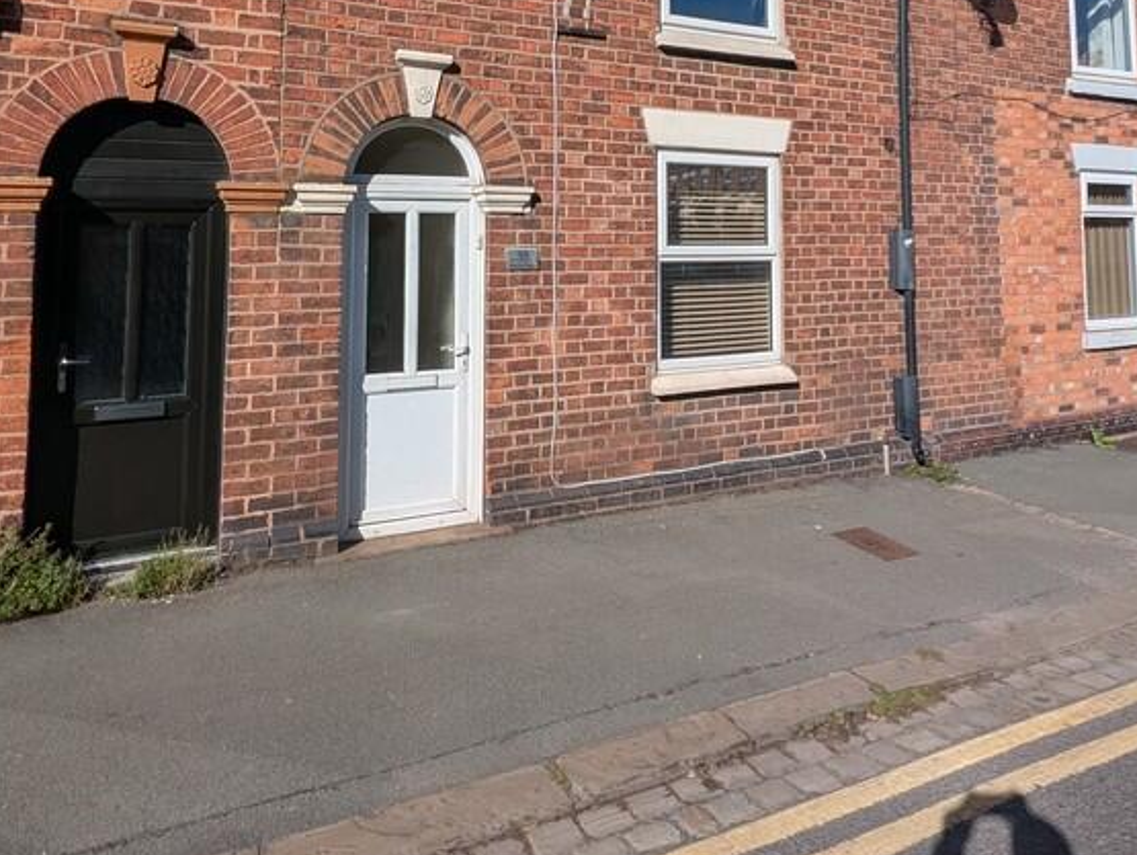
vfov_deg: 53.1
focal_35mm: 24
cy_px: 169
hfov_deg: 71.5
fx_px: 789
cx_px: 600
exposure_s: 1/2817
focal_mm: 1.95
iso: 45
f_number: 2.2
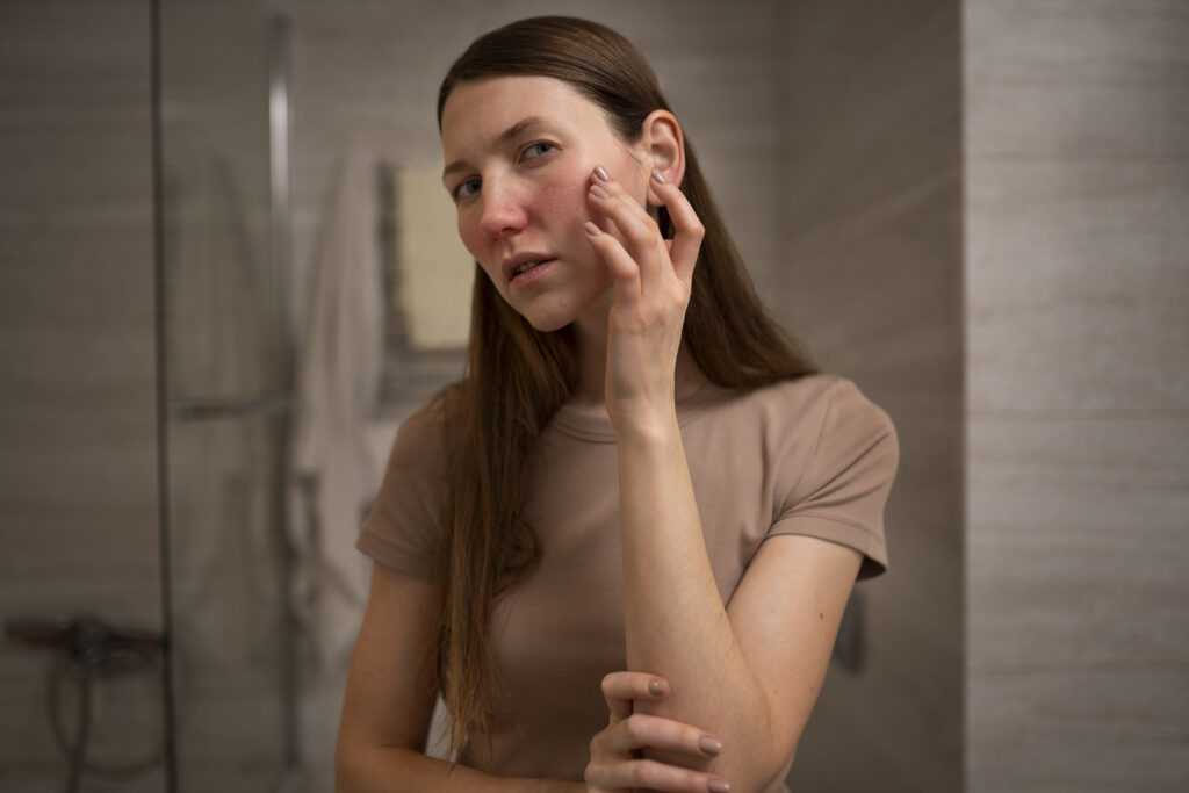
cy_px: 396
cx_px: 594
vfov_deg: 37.9
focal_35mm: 35
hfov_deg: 54.4
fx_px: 1156
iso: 320
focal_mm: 35
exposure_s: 1/400
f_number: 1.8
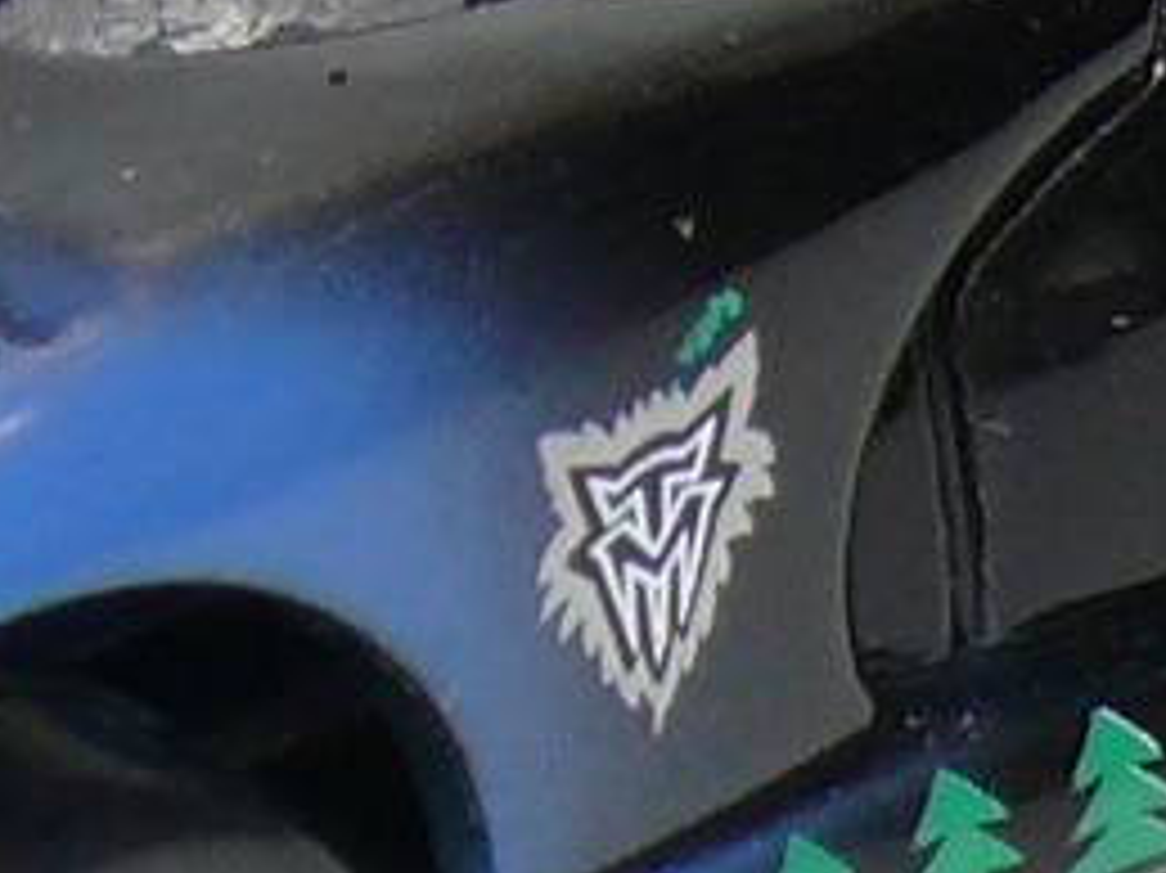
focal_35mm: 630
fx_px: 21211
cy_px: -274
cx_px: 752
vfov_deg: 2.4
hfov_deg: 3.1
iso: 100
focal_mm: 13.3
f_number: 4
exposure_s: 1/30
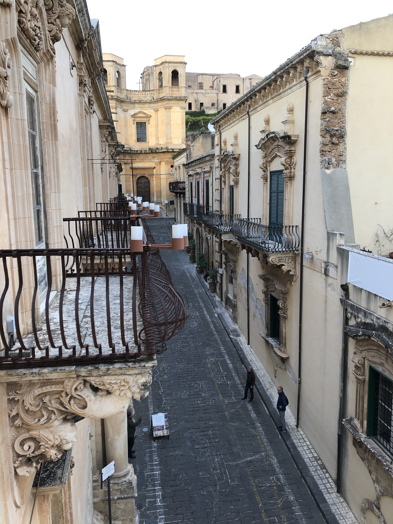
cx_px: 196
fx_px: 424
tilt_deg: -9.1
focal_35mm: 28
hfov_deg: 49.7
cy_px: 262
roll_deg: +1.1
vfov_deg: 63.4
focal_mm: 4
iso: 32
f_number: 1.8
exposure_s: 1/100
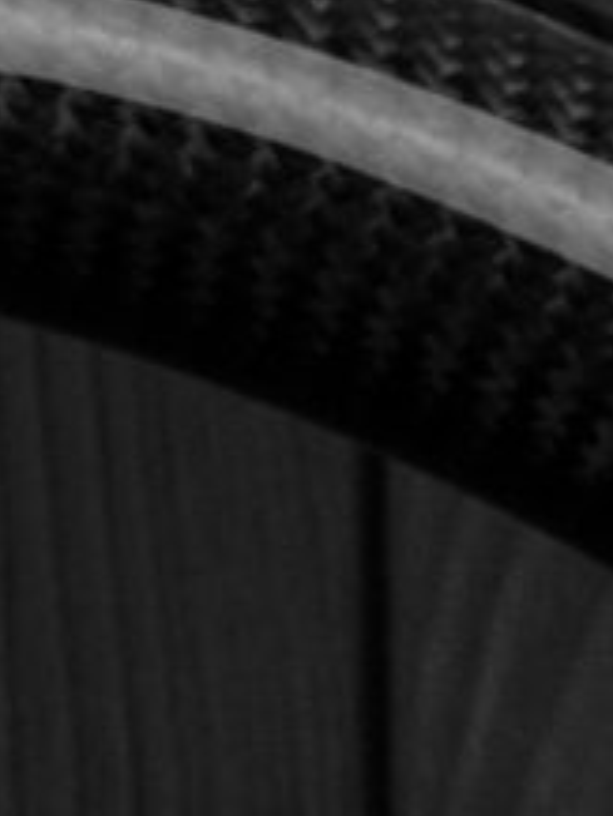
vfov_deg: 3.3
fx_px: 14027
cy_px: 2521
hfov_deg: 2.5
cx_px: -320
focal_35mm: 595
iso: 500
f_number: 6.3
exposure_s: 1/125
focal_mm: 35
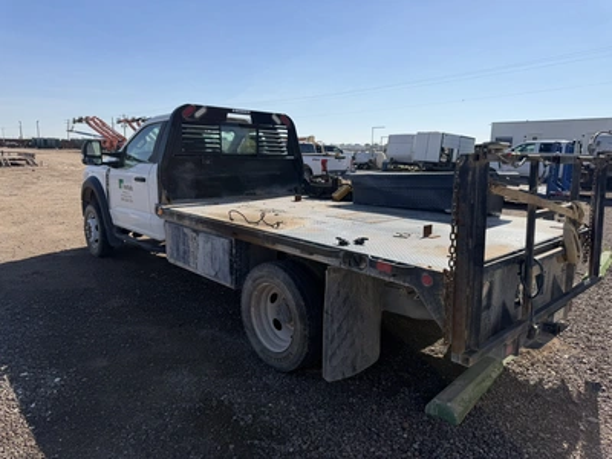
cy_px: 230
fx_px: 424
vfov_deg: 56.8
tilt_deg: -9.2
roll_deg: -2.9
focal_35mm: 24
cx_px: 306
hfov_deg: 71.6
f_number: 1.78
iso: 80
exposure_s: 1/5319
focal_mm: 6.76
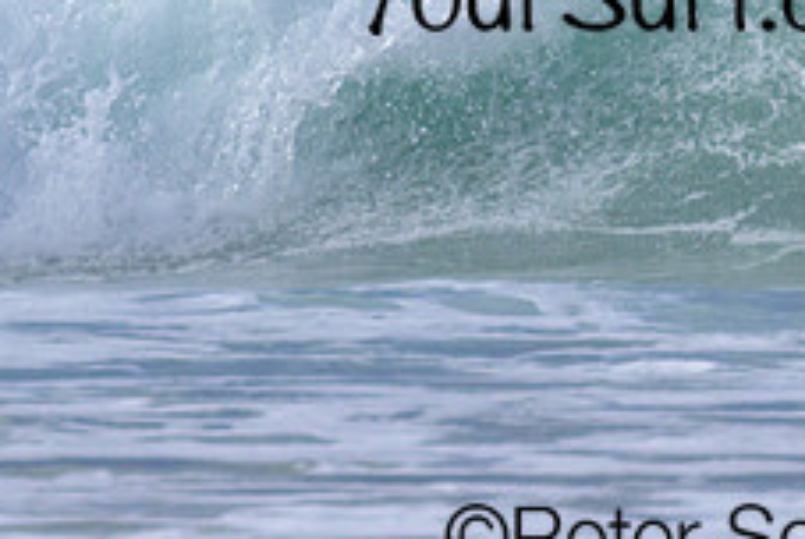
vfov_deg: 0.5
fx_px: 62736
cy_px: -165
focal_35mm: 2802
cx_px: 851
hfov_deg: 0.7
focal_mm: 800
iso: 720
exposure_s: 1/2000
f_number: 11
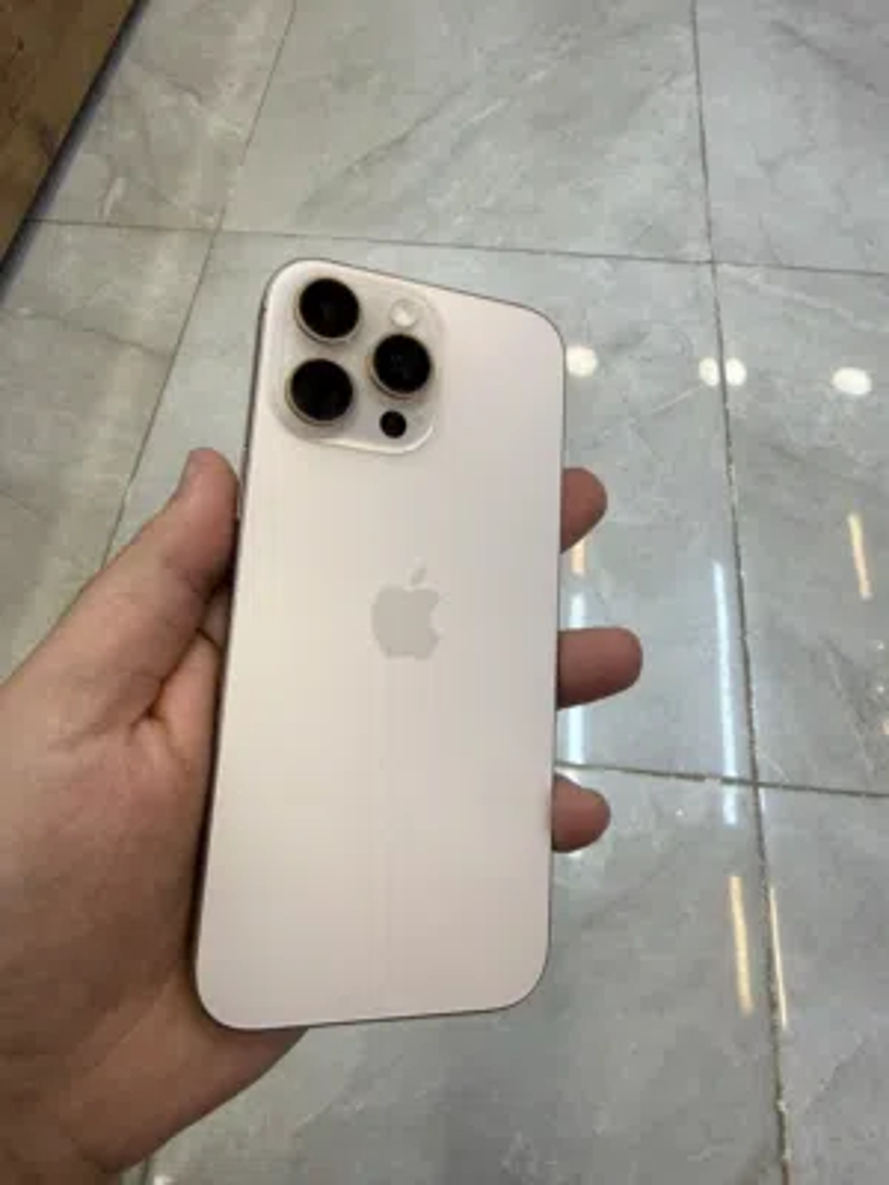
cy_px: 592
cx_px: 444
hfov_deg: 56.8
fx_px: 822
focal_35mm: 24
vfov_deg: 71.6
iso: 40
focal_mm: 2.22
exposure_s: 1/99
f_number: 2.2
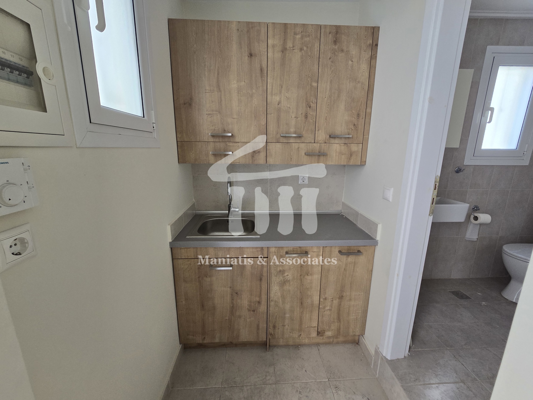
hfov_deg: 106.2
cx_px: 266
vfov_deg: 89.9
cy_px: 200
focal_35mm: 13
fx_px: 200
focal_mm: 2.2
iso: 100
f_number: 2.2
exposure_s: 1/50
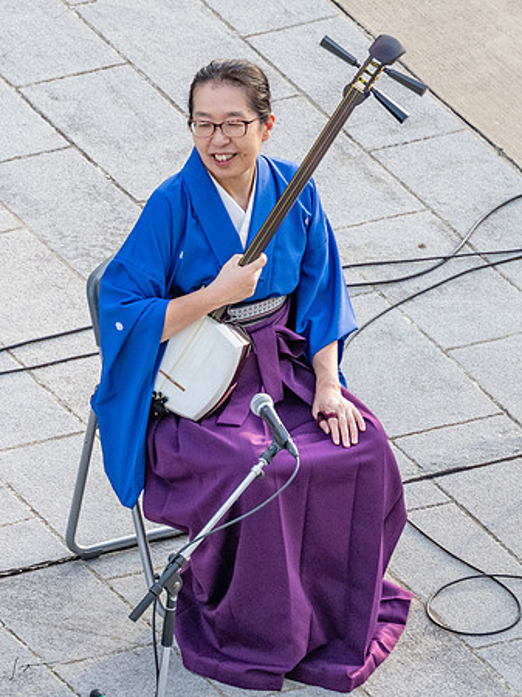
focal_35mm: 1059
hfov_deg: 1.4
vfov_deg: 1.9
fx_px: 21312
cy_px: 639
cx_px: -49
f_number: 5.6
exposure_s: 1/640
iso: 900
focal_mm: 400
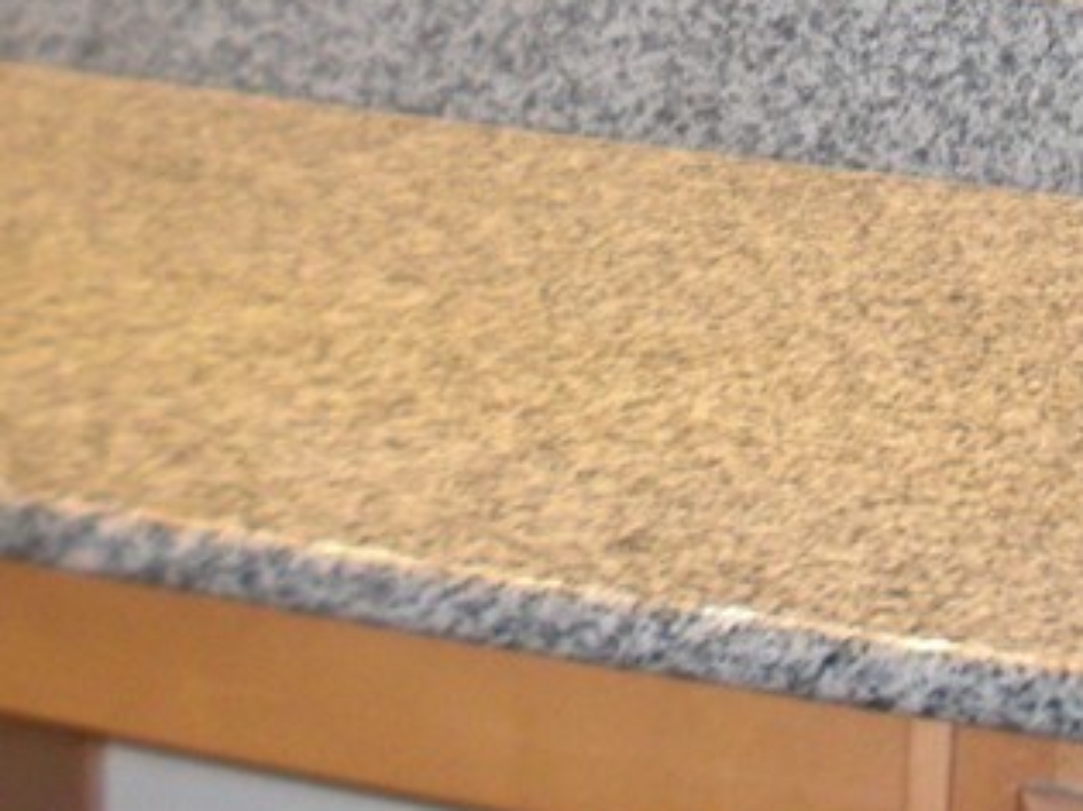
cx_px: 715
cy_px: -351
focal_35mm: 117
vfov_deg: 12.1
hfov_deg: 16.8
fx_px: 3659
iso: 200
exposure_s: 1/100
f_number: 2.8
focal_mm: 6.3
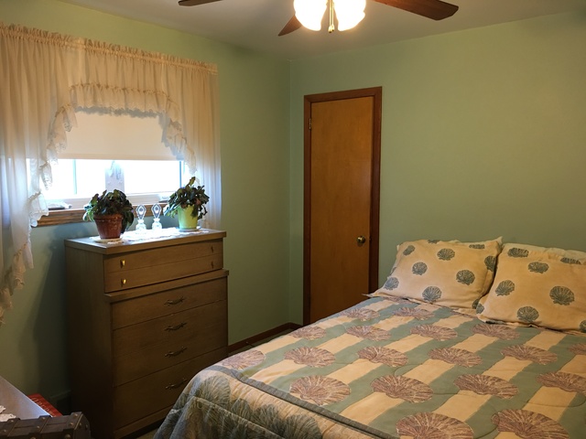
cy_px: 220
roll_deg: -0.2
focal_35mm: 29
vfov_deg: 48.2
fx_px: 491
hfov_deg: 61.7
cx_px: 293
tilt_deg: -5.7
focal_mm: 4.15
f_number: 2.2
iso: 50
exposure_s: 1/15
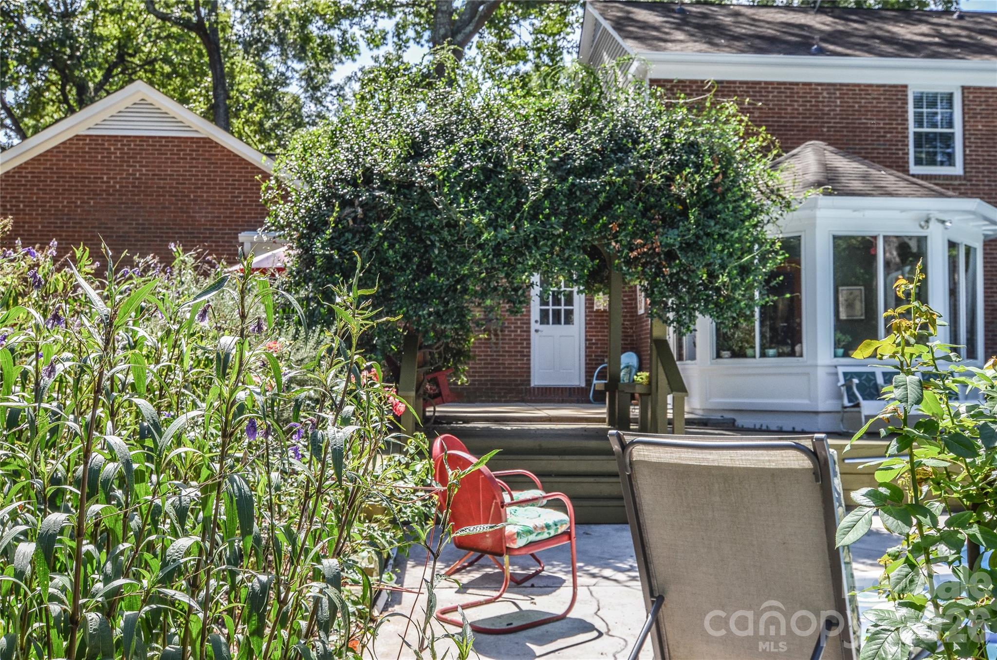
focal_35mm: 33
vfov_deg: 39.8
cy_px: 330
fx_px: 912
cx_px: 498
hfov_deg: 57.3
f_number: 8
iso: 180
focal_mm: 22
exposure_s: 1/250
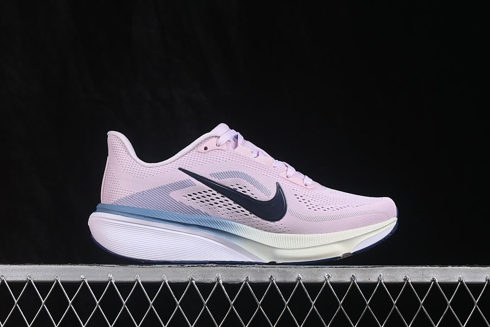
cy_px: 164
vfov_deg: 18.2
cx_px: 245
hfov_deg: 27.0
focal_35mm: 75
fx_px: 1021
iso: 160
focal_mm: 50
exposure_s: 1/80
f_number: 8
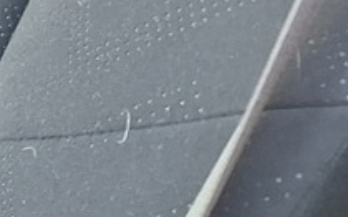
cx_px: -754
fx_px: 1583
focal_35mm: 167
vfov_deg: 7.7
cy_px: -121
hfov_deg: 9.4
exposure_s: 1/100
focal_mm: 5.54
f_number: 1.8
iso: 64
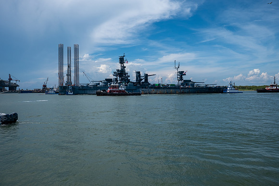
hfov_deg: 65.5
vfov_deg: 46.4
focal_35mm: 28
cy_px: 93
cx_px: 140
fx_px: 217
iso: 160
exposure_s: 1/800
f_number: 9
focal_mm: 18.4
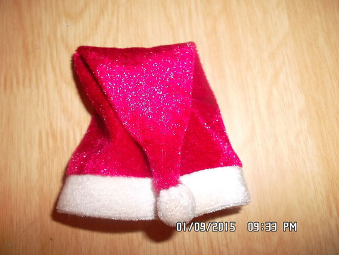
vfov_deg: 49.7
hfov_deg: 63.4
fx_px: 274
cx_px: 170
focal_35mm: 28
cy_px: 128
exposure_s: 1/15
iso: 100
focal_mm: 4.1
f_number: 3.3
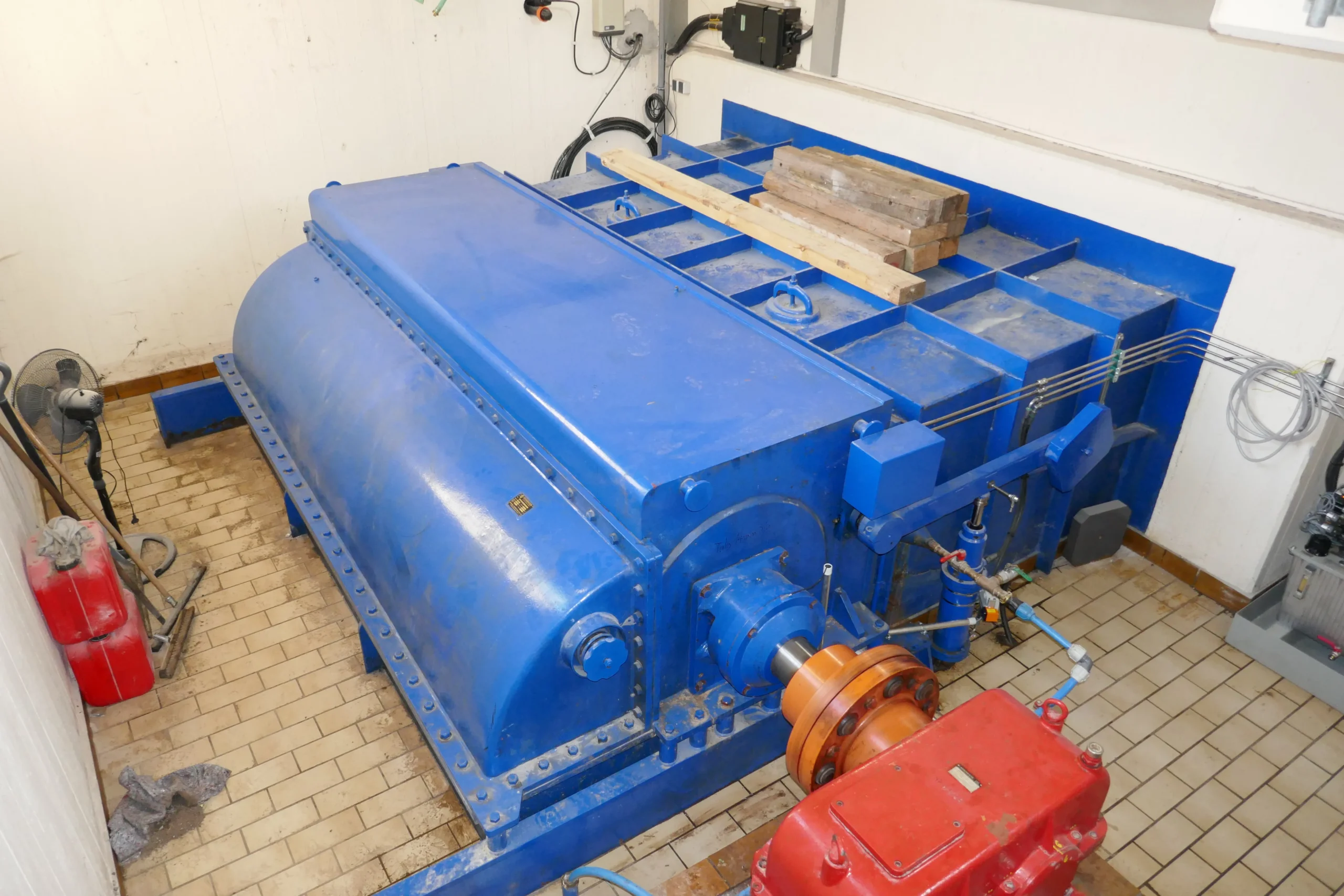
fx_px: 933
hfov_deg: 71.5
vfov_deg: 51.3
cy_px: 448
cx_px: 672
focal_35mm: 25
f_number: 2.8
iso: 1000
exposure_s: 1/60
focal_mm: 9.1
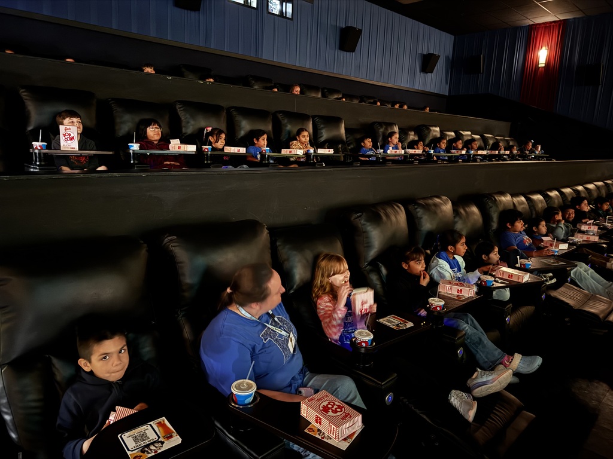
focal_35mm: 24
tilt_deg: -13.4
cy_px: 230
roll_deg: -2.3
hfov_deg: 71.6
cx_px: 306
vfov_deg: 56.8
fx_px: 425
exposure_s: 1/5
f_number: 1.78
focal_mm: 6.76
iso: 5000
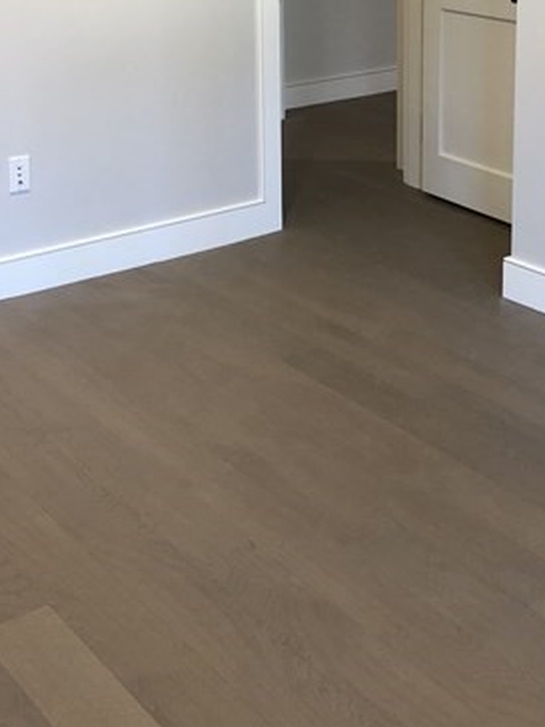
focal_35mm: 59
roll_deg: -0.1
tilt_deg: -11.0
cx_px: 345
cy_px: 92
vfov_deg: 31.4
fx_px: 1239
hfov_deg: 24.7
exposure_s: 1/24
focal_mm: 4
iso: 40
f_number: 1.8
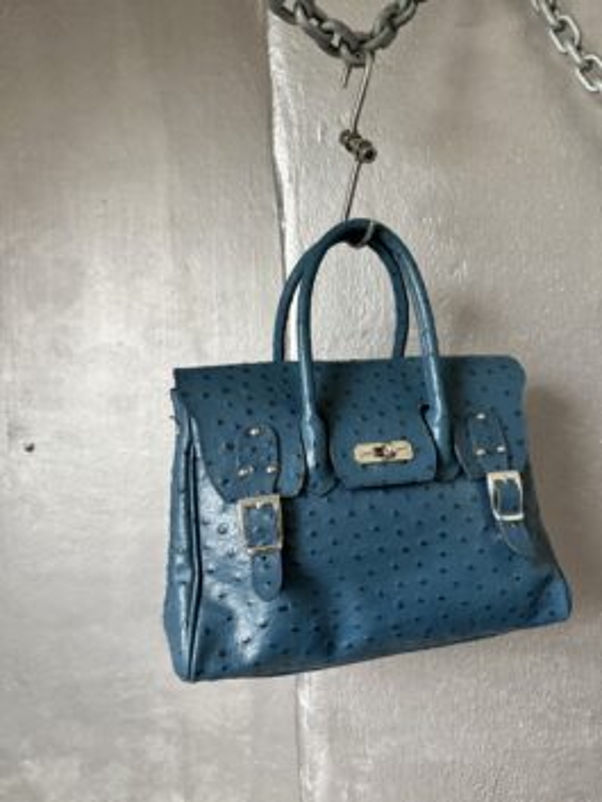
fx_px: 556
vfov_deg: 71.6
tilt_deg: -2.4
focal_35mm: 24
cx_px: 301
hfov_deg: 56.8
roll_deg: +0.3
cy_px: 401
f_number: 1.78
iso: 800
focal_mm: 6.76
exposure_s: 1/60
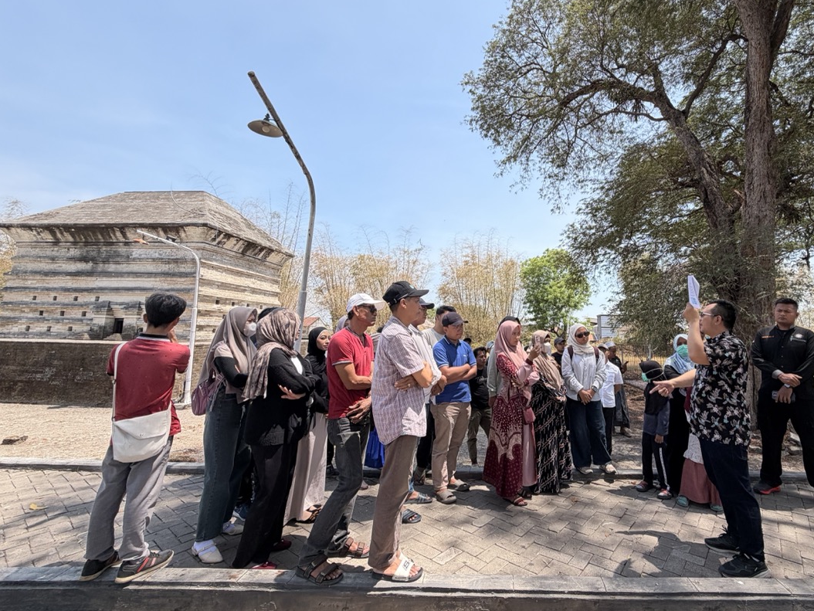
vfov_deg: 74.4
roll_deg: -1.3
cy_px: 265
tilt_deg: +8.5
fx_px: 400
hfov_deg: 89.7
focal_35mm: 17
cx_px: 493
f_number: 2.2
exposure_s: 1/770
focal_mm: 2.22
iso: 32
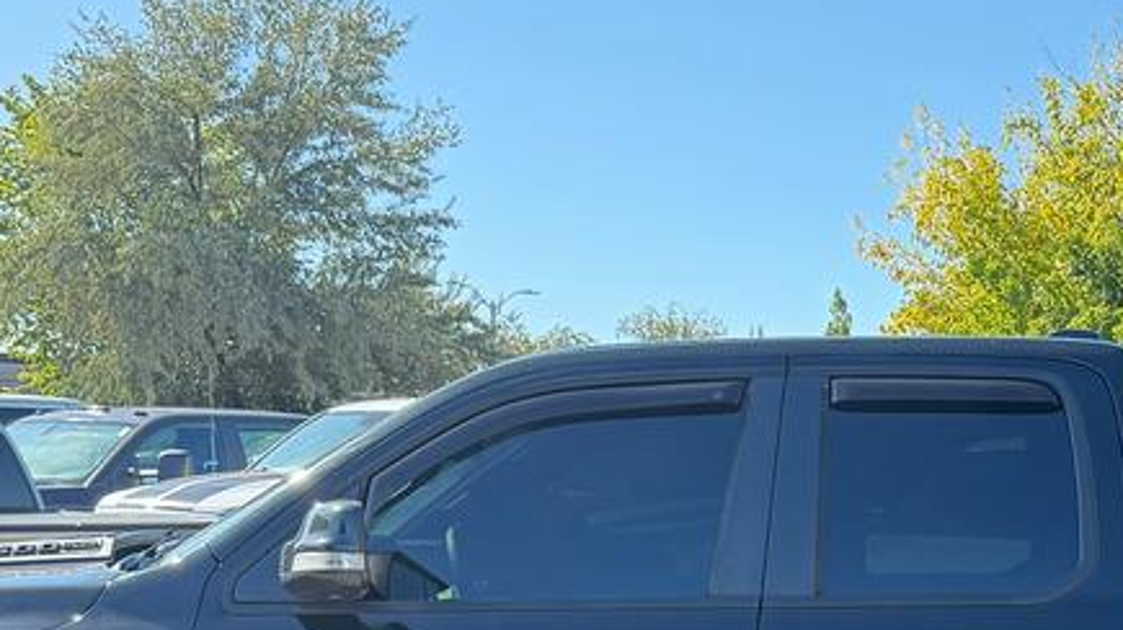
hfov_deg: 27.0
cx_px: 904
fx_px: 2291
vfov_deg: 15.3
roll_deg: -0.5
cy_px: 684
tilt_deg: -4.6
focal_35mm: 77
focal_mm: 6.76
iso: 100
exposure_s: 1/612
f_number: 1.78
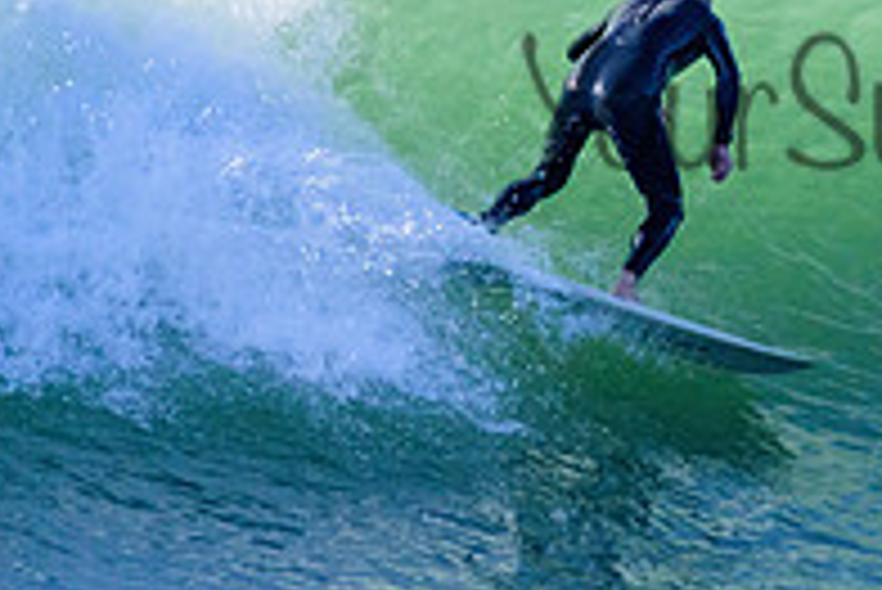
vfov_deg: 0.6
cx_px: 986
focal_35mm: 2365
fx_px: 57983
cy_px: 65
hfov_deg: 0.9
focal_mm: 800
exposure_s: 1/2000
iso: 2500
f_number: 11
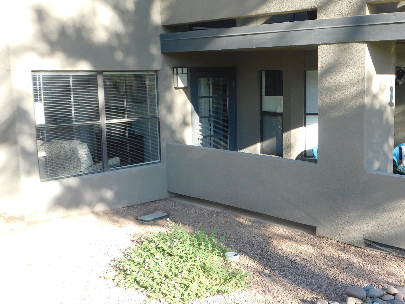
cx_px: 283
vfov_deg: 32.9
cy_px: 152
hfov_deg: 42.1
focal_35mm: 44
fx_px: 515
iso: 125
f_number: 3.2
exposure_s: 1/200
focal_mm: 5.3
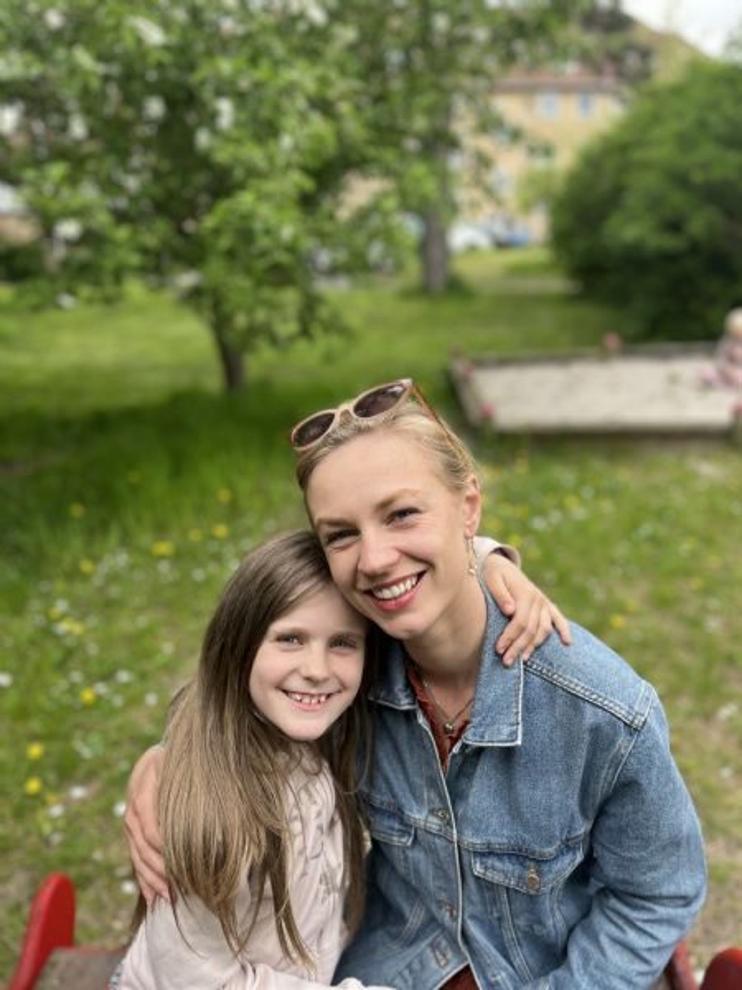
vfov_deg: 67.3
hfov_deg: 53.1
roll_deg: -0.7
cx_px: 371
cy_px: 495
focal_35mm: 26
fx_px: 743
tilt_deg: -18.5
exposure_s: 1/467
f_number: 1.6
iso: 50
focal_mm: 5.1
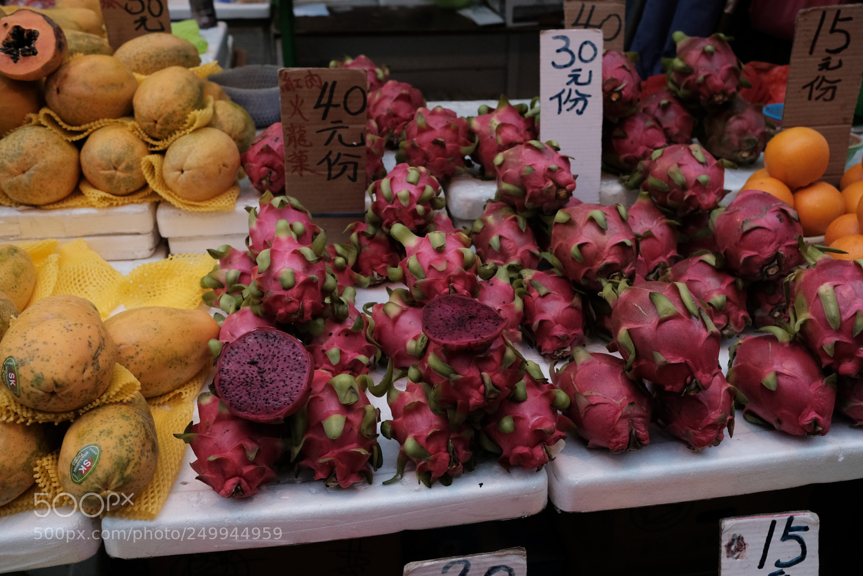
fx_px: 839
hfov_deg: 54.4
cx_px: 432
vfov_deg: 37.9
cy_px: 288
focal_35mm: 35
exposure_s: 1/2000
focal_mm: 23
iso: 2000
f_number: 4
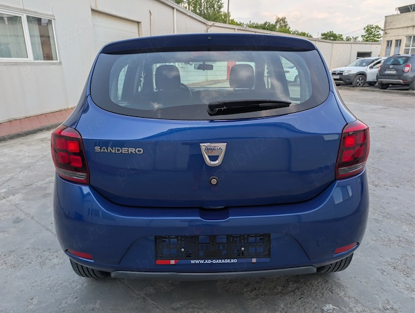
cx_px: 208
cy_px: 156
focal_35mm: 24
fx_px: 288
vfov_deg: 57.0
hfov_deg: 71.5
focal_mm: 6.9
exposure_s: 1/355
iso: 20
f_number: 1.68
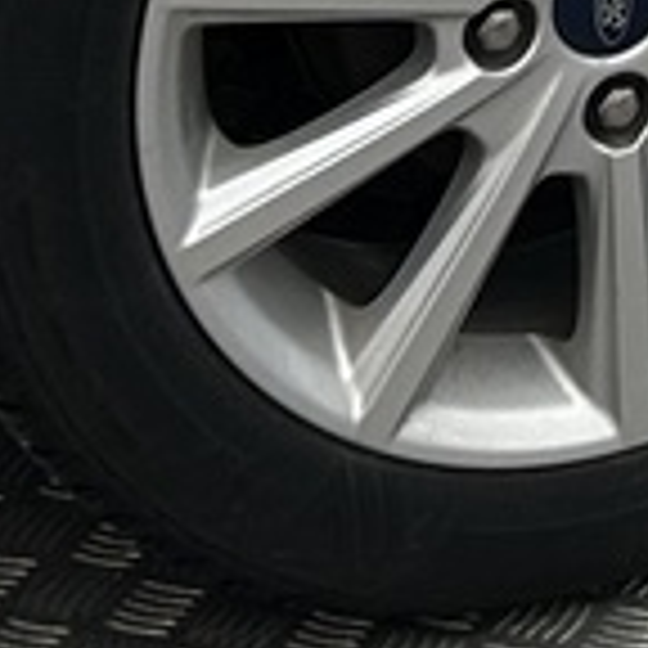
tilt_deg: -12.4
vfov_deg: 6.8
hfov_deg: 7.2
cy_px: -1413
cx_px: 1472
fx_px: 4871
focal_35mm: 230
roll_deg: -1.0
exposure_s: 1/144
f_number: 1.5
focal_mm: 5.7
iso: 40
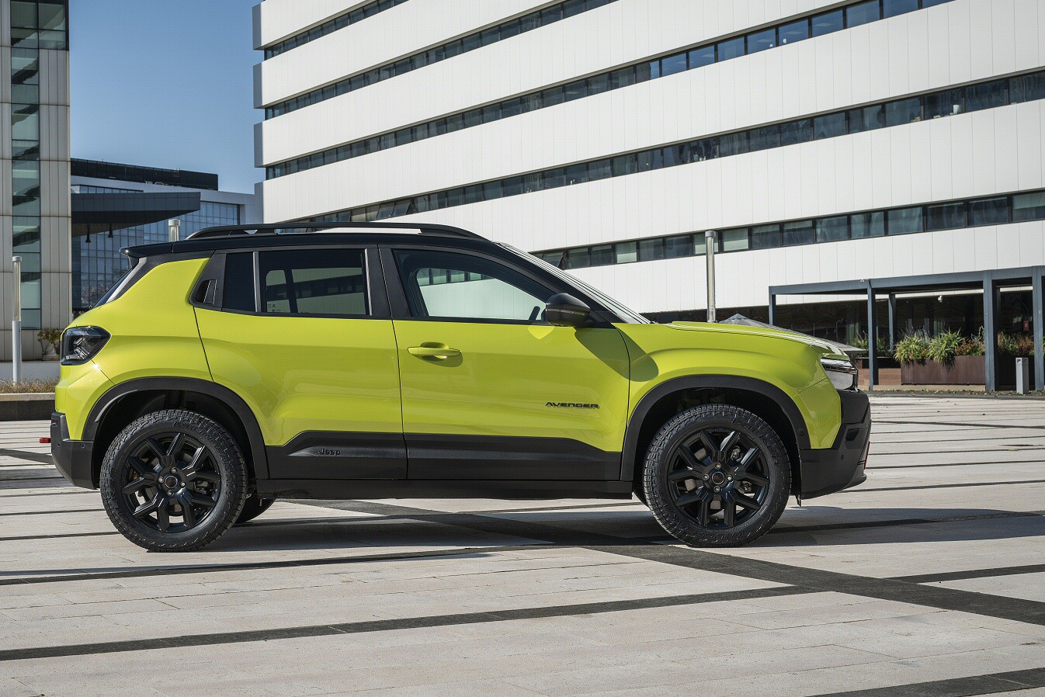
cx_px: 442
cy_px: 308
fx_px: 1829
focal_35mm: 63
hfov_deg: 31.8
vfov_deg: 21.6
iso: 64
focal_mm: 53
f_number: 9
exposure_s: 1/320
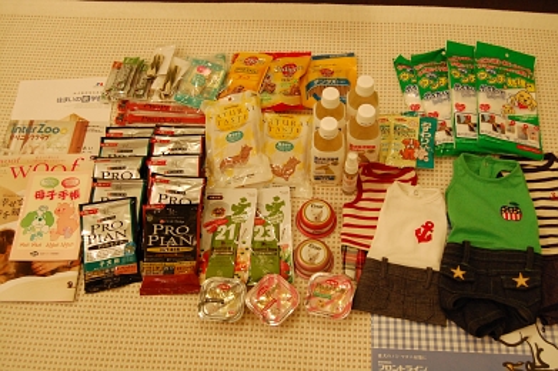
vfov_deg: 34.2
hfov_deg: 49.6
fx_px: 604
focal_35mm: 39
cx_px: 279
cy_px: 186
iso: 1600
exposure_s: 1/50
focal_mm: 26
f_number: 5.6
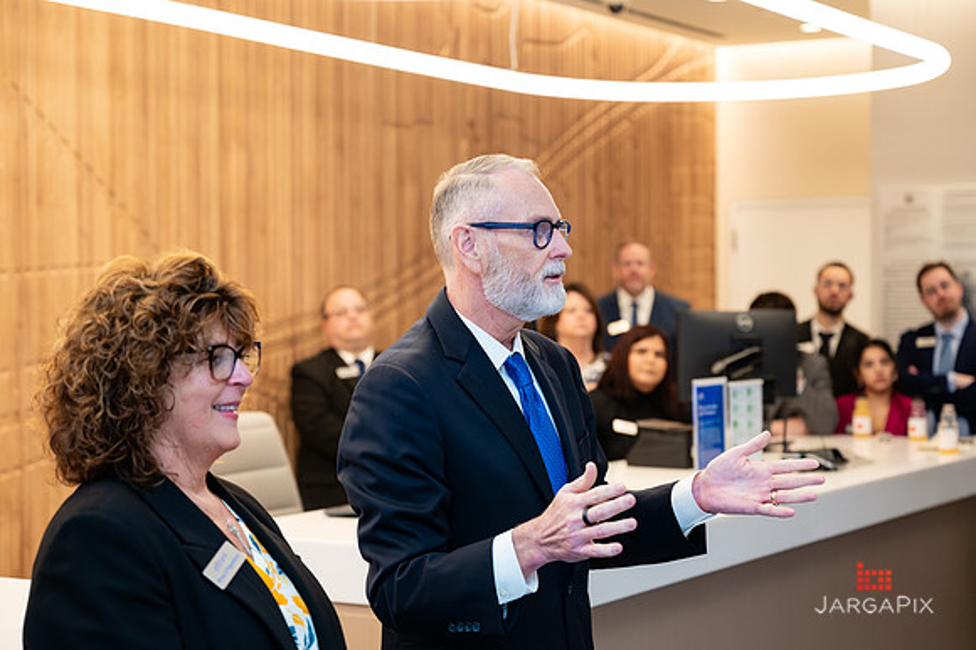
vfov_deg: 19.4
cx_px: 488
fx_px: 1902
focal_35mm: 70
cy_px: 325
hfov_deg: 28.8
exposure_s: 1/200
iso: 640
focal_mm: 70
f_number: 3.5
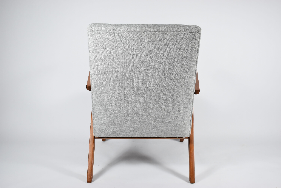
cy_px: 94
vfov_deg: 33.1
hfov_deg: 47.9
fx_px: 316
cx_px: 140
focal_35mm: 40
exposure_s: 1/125
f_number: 5
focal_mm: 27
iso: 800
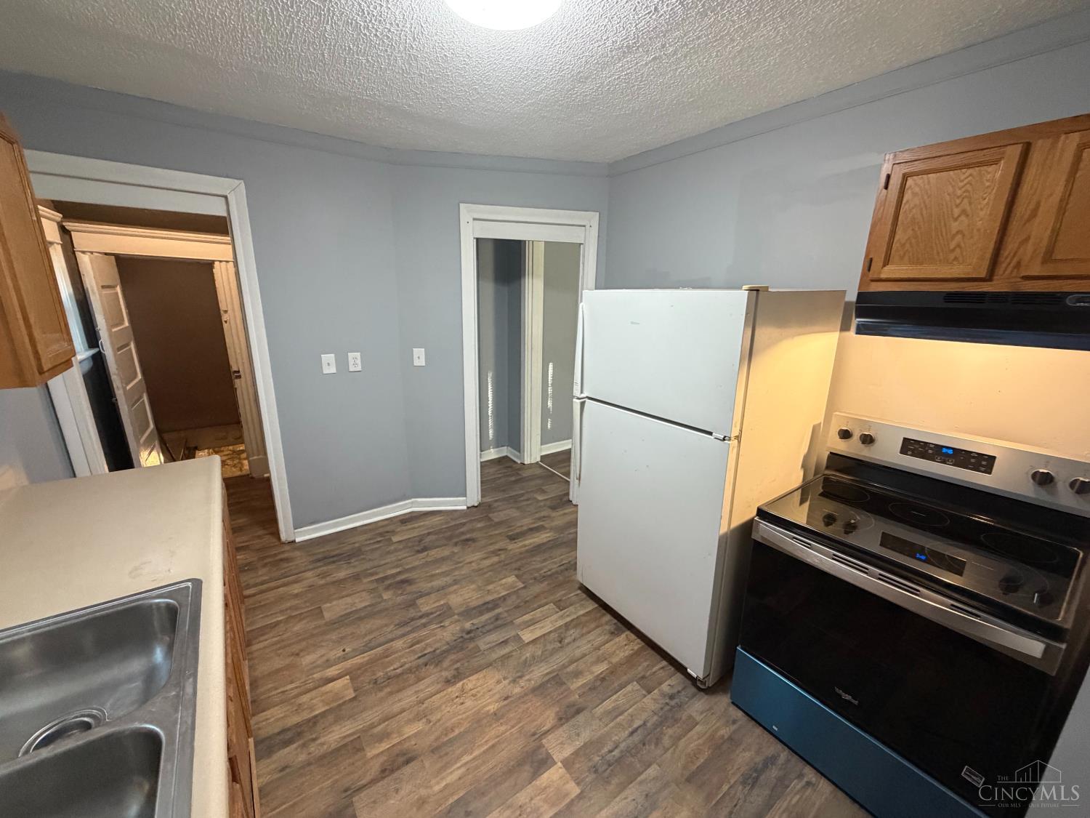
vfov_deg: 85.7
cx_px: 545
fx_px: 441
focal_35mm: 14
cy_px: 409
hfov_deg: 102.1
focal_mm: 2.22
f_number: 2.2
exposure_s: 1/60
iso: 400
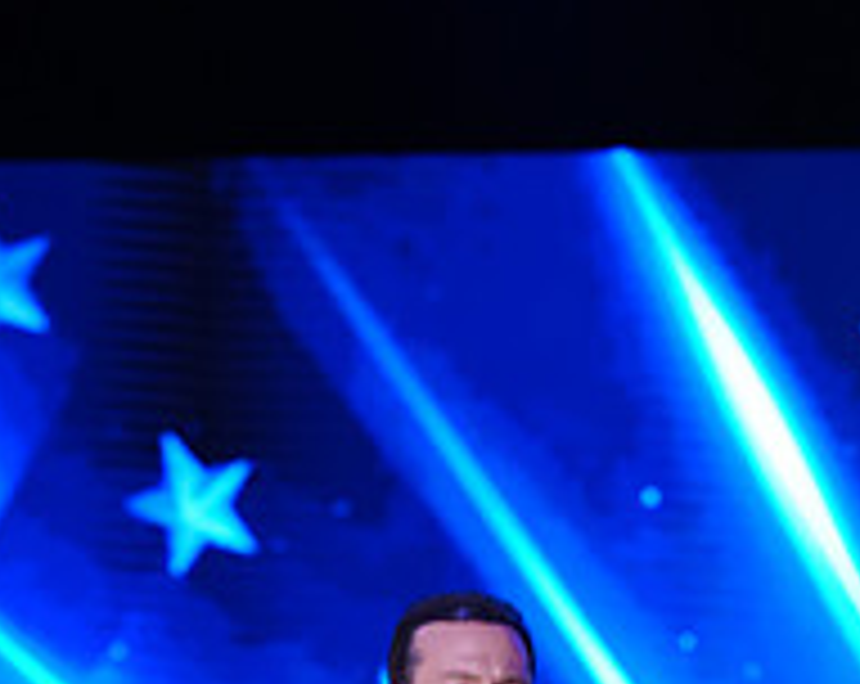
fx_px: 8128
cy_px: 1174
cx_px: 525
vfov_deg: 4.8
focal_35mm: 320
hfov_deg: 6.1
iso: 800
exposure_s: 1/250
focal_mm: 112
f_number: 4
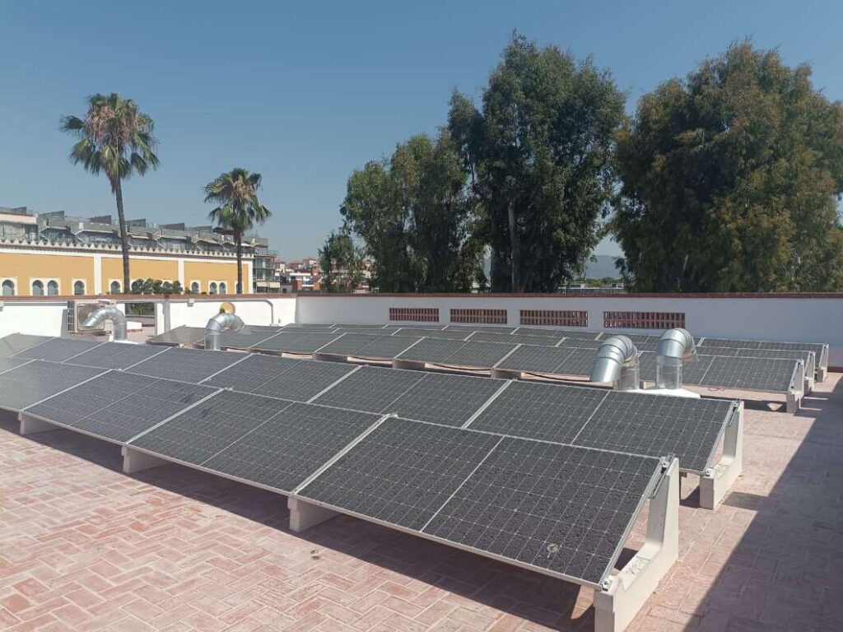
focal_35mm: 25
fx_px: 609
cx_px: 422
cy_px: 316
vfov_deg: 54.9
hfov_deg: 69.4
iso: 100
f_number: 1.79
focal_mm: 4.74
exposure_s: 1/781
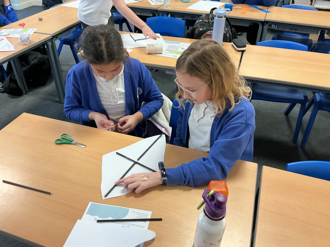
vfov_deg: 48.2
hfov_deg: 61.7
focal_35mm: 29
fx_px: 276
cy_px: 124
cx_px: 165
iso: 160
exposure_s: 1/60
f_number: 1.8
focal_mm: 3
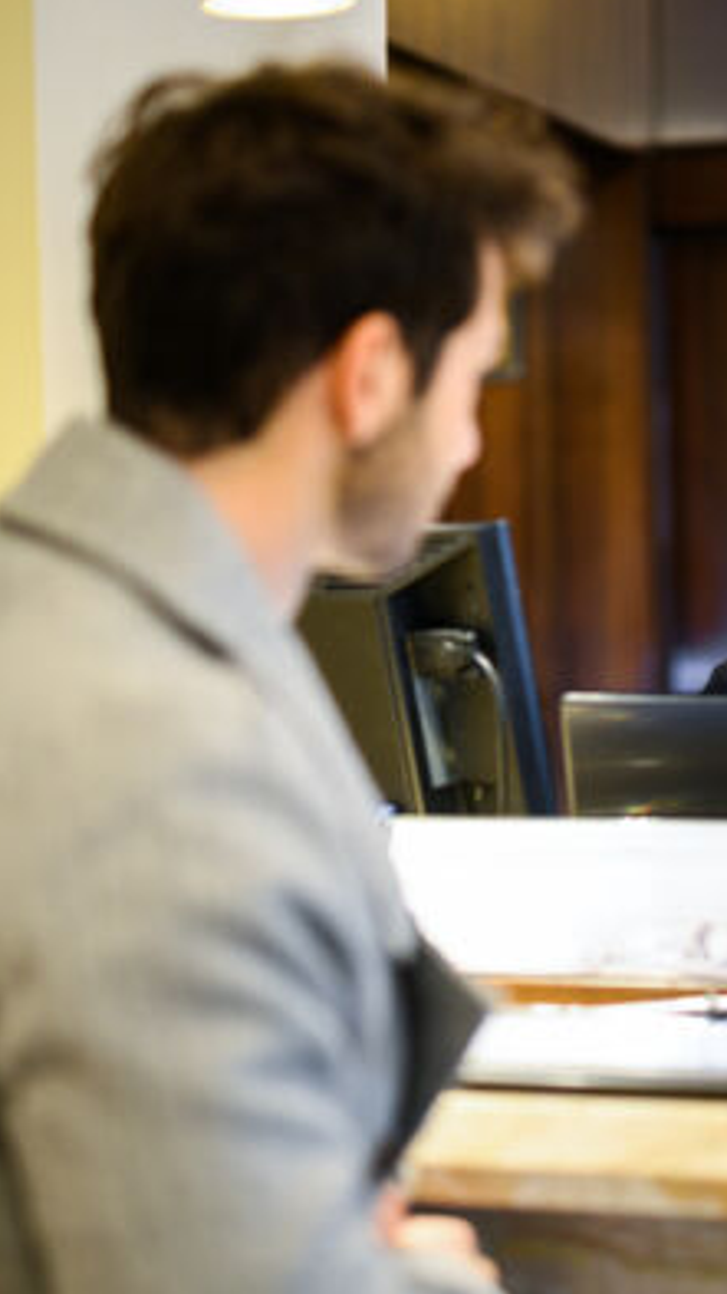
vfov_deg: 26.5
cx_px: 743
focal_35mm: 80
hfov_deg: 14.8
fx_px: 2742
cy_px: 640
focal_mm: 50
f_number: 1.4
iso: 400
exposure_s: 1/40
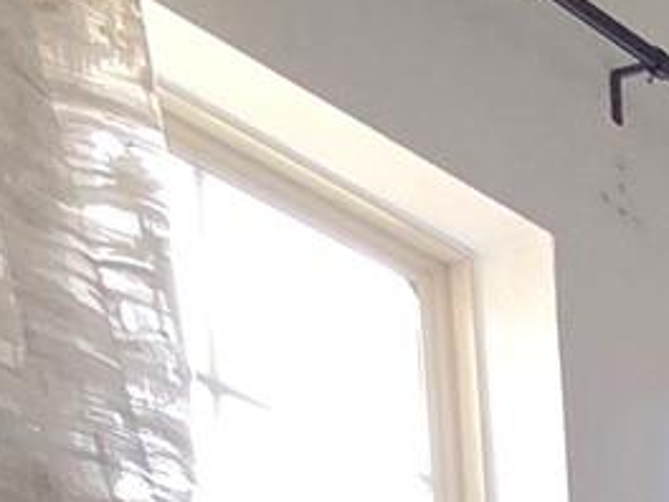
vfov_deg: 9.2
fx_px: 1952
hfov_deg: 12.0
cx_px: 1893
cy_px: 1770
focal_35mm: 101
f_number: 2.2
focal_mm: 2.2
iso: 200
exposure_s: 1/120
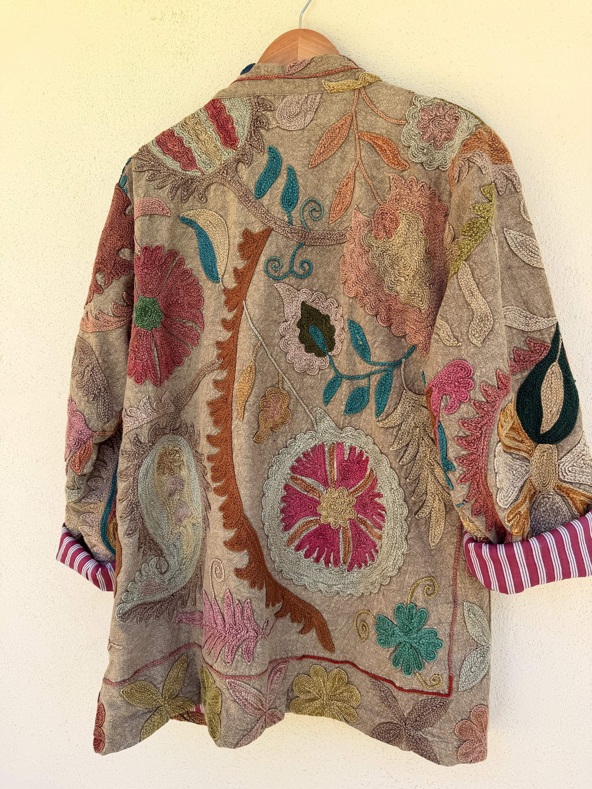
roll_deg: +0.9
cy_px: 394
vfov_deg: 71.6
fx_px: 547
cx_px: 296
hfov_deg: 56.8
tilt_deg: -8.2
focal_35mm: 24
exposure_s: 1/868
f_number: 1.78
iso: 80
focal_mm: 6.76
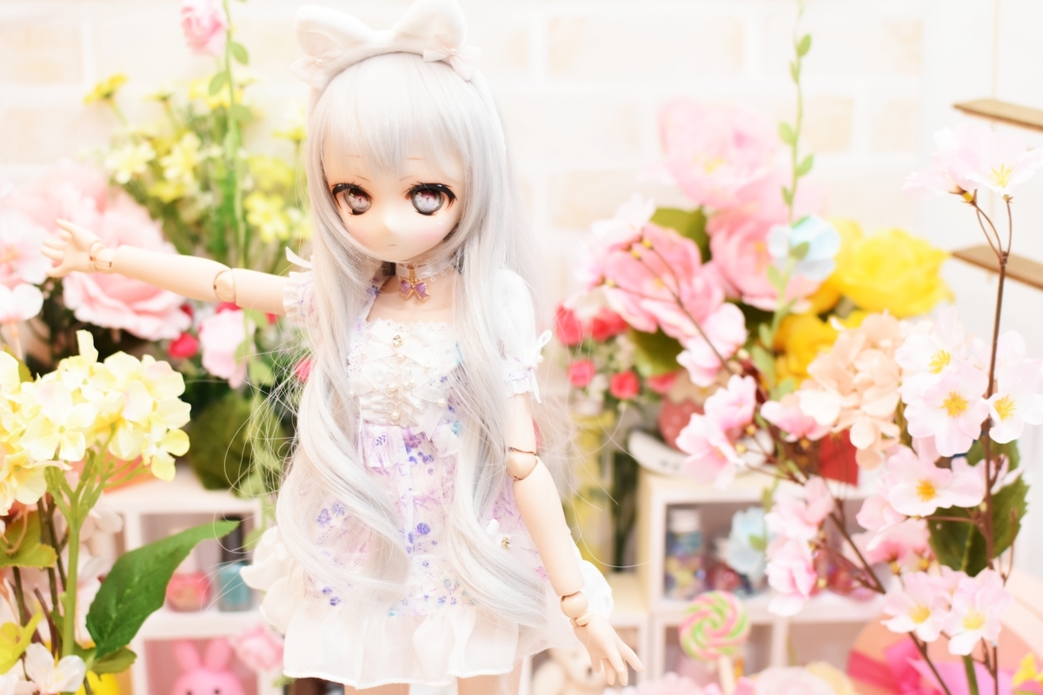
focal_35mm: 52
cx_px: 522
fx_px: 1521
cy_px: 348
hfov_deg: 37.9
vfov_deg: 25.8
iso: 800
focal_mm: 35
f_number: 3.2
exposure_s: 1/60
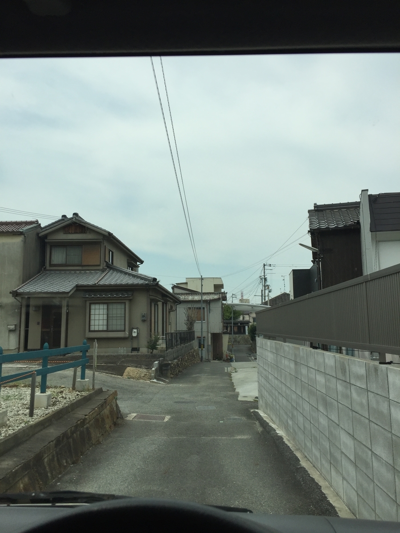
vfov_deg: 61.7
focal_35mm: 29
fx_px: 447
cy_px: 266
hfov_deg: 48.2
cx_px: 200
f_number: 2.2
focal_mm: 4.15
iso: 32
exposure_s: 1/2326
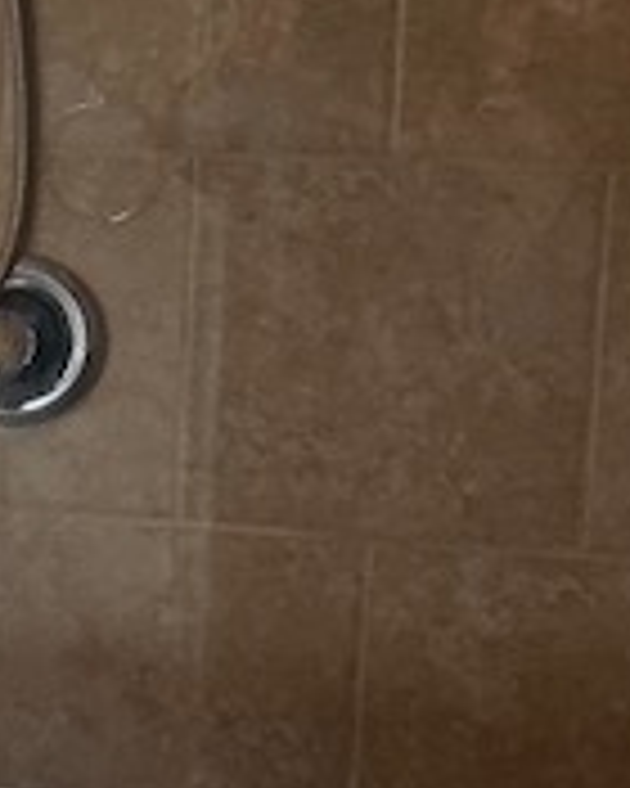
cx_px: -526
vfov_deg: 19.2
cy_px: 320
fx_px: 2331
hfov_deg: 13.7
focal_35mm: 100
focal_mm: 3.99
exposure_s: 1/60
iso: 125
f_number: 1.8
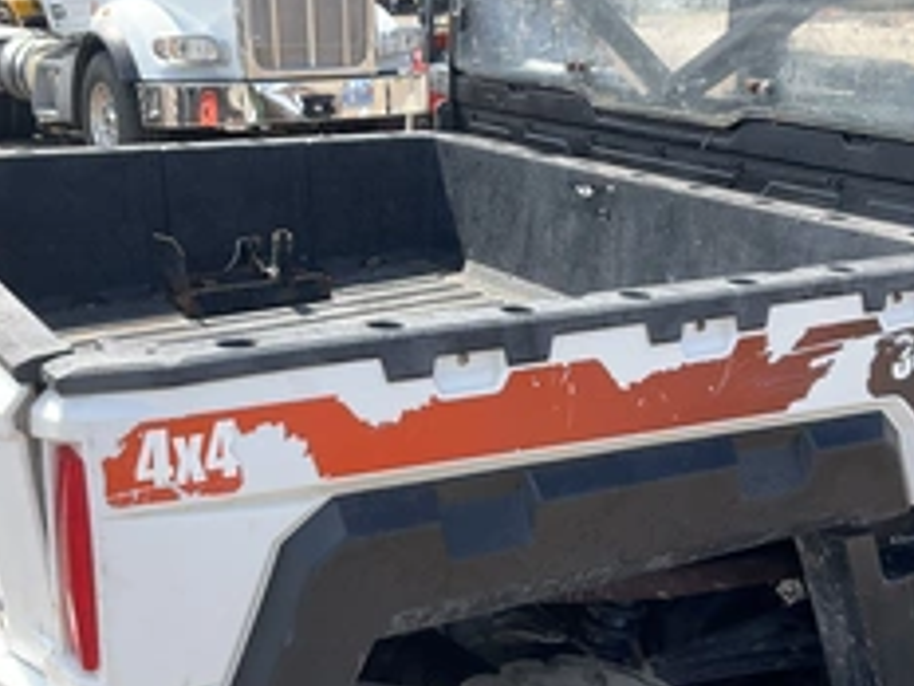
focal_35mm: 50
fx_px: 1320
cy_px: 410
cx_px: 469
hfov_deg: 38.2
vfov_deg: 29.0
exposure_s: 1/606
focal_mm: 3
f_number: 1.8
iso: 25
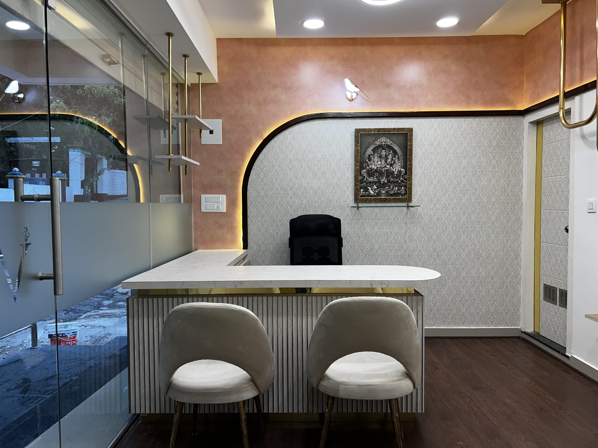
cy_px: 224
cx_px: 299
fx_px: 449
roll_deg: +0.4
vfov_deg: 53.1
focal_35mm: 26
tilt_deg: -2.7
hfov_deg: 67.3
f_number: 1.5
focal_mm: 5.7
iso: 50
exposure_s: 1/100
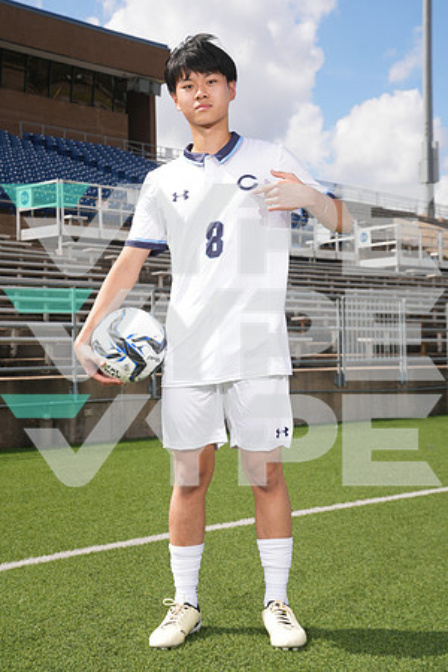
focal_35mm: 58
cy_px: 336
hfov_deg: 23.4
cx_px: 224
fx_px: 1083
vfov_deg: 34.5
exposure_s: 1/200
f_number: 8
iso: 100
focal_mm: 58
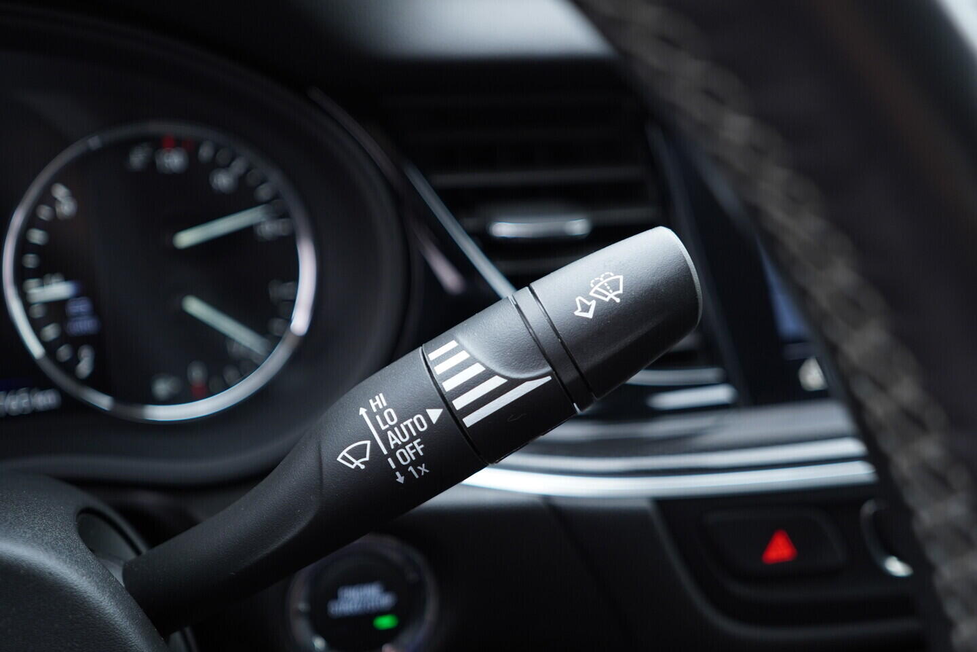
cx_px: 488
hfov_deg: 53.1
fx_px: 977
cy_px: 326
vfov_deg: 36.9
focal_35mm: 36
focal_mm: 24
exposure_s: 1/40
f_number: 2.8
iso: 320
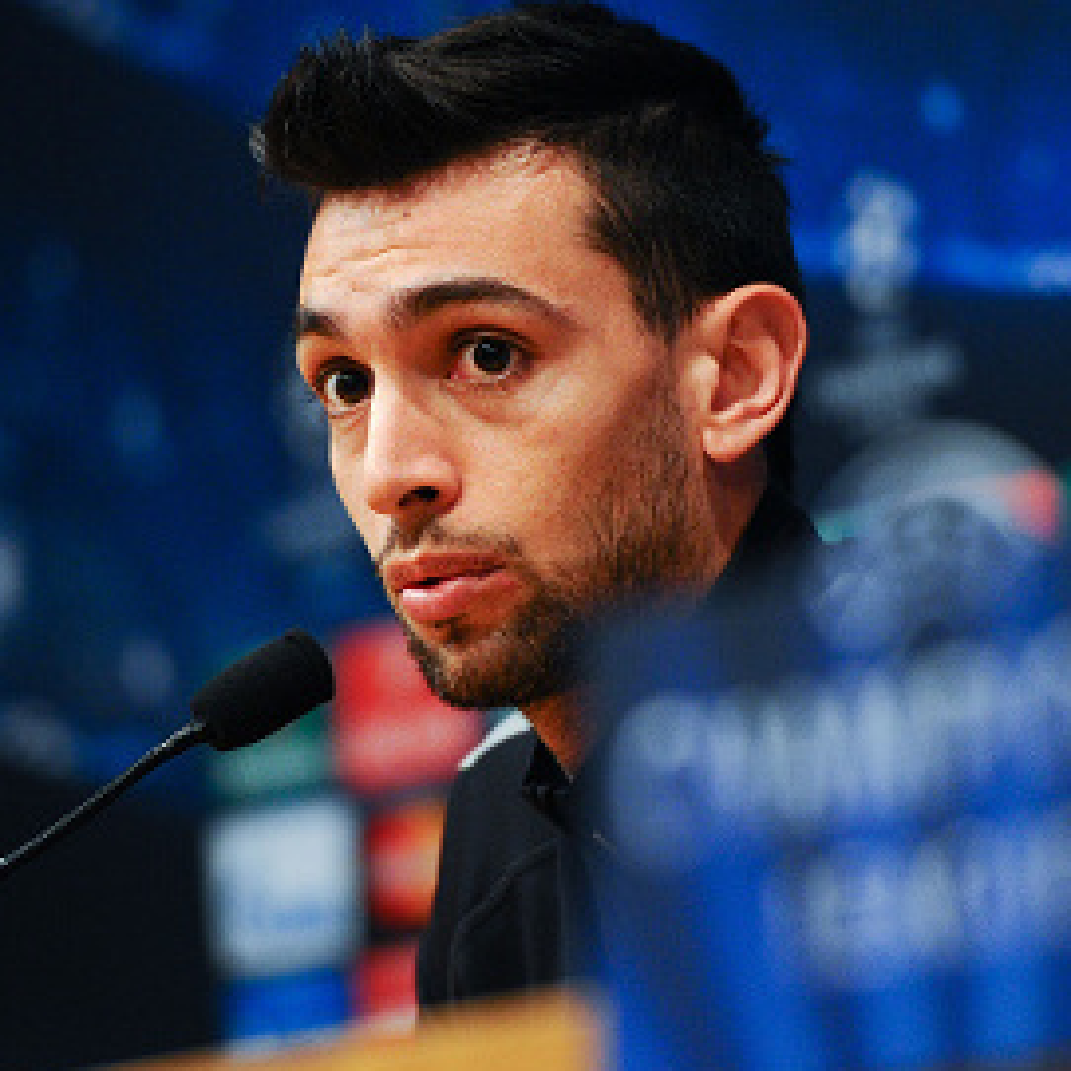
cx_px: 545
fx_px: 10081
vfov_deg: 6.1
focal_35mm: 288
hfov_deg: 6.1
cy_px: 557
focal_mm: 200
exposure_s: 1/320
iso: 3200
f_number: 2.8
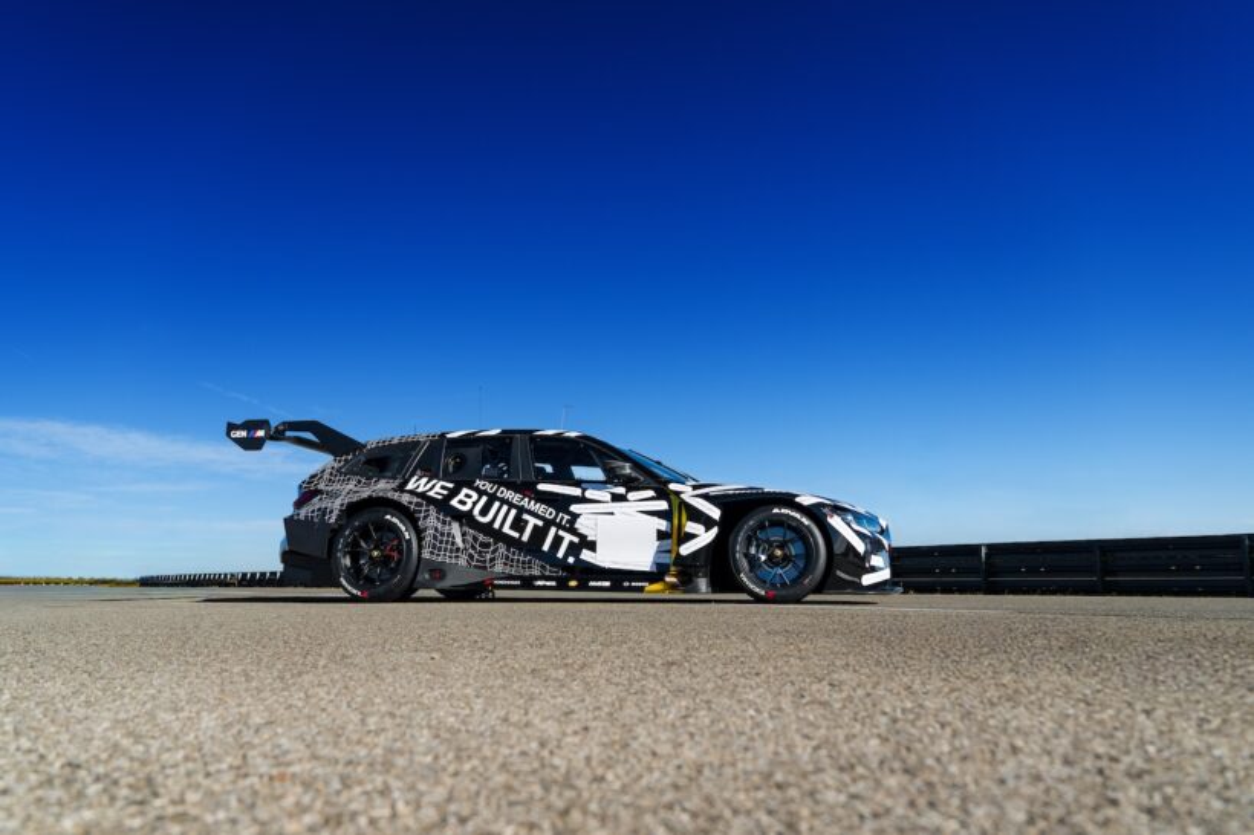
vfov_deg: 53.1
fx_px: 836
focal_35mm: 24
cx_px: 627
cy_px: 418
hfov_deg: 73.8
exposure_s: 1/640
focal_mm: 24
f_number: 4.5
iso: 80
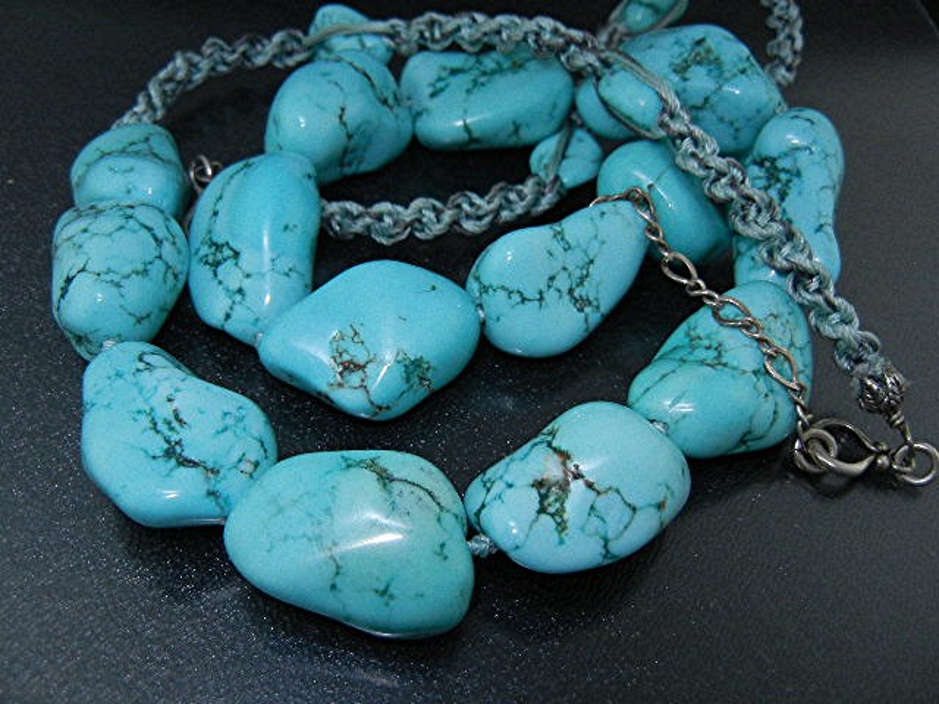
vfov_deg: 41.8
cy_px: 352
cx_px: 470
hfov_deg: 54.0
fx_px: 922
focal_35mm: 34
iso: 407
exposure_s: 1/30
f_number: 7.2
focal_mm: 6.2
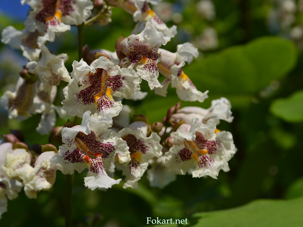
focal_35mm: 75
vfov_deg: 19.6
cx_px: 167
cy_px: 113
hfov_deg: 26.0
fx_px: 657
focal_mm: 46
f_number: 8
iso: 100
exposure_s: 1/250
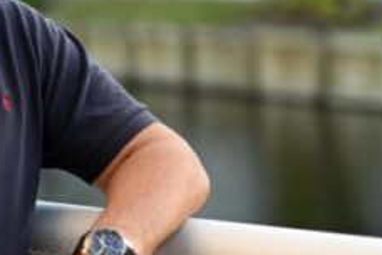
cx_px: -75
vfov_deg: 8.2
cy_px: 58
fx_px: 1783
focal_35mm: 168
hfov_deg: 12.0
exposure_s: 1/1250
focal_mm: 50
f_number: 1.8
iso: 500
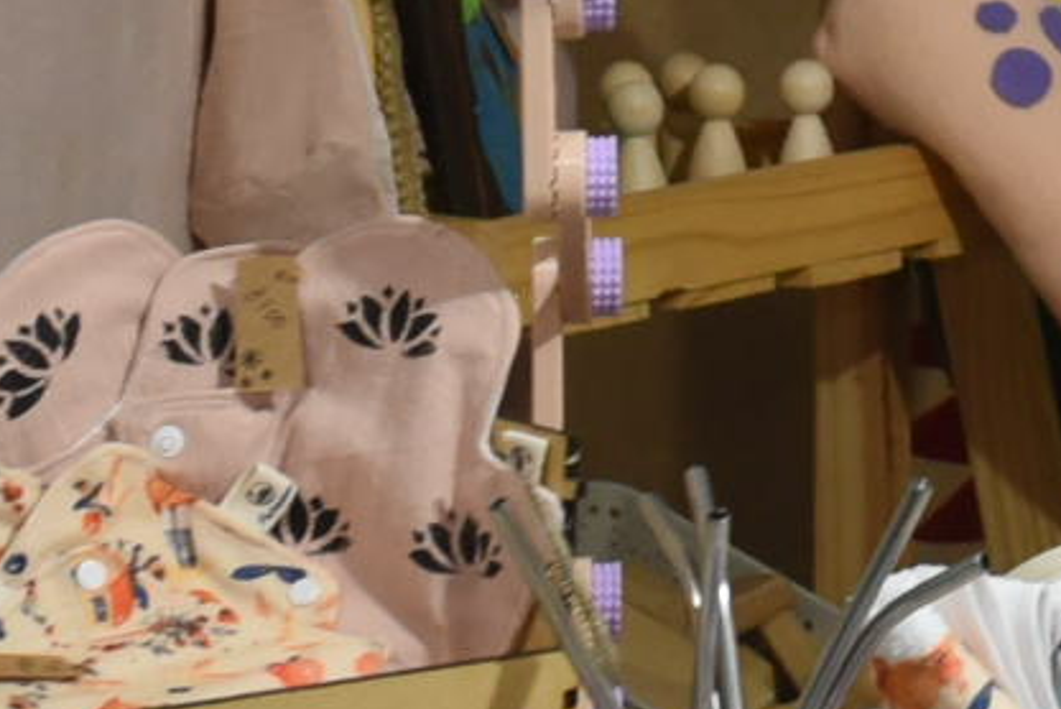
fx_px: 7461
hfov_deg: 7.7
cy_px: -834
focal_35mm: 253
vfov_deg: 5.3
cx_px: 2408
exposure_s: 1/80
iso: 1600
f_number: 4.5
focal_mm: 35
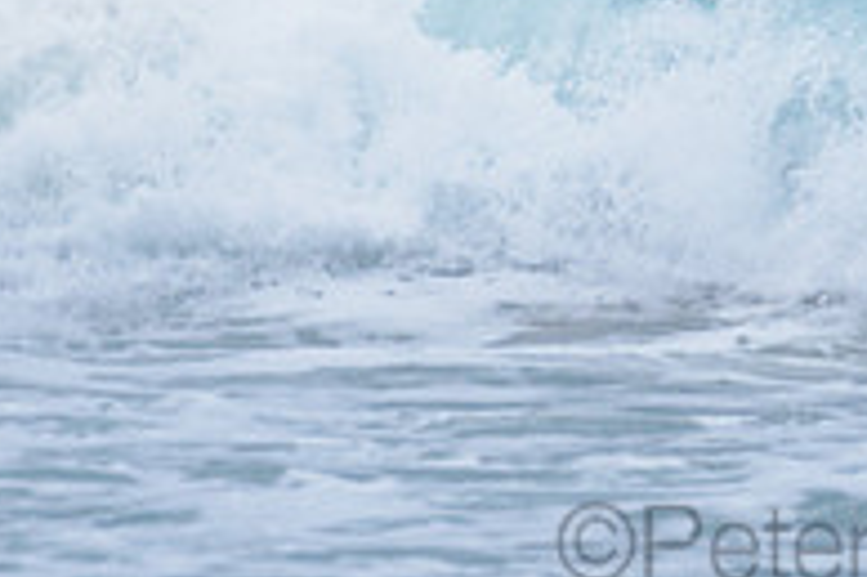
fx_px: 44106
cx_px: 906
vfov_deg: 0.7
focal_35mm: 1833
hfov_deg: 1.1
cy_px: -392
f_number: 5.6
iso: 1800
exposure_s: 1/2000
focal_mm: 500
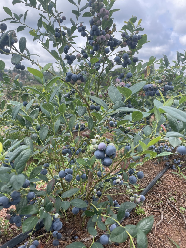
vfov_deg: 67.3
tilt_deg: -12.1
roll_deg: +0.0
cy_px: 124
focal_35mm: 26
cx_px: 93
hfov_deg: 53.1
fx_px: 186
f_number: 1.6
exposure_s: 1/895
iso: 32
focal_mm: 4.2
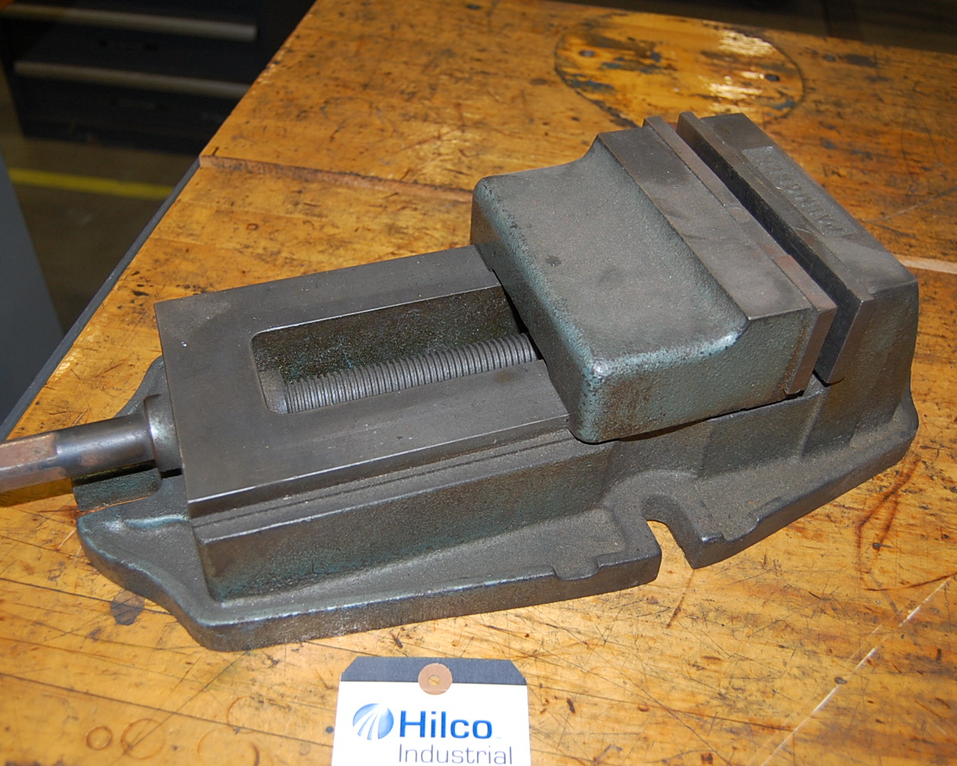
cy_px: 386
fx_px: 922
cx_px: 457
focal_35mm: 33
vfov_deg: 45.1
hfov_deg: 54.8
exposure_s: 1/60
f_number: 3.5
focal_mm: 19
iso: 400
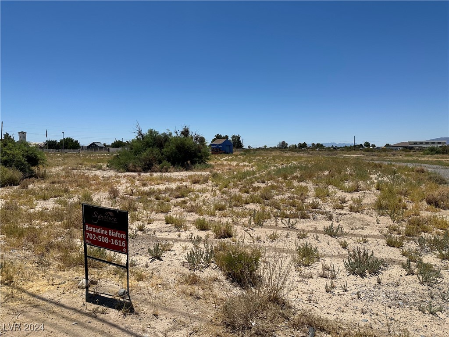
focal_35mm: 24
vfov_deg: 56.8
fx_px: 311
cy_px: 168
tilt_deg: -4.1
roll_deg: -1.0
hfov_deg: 71.6
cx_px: 224
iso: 80
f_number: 1.78
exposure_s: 1/9709
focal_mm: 6.86
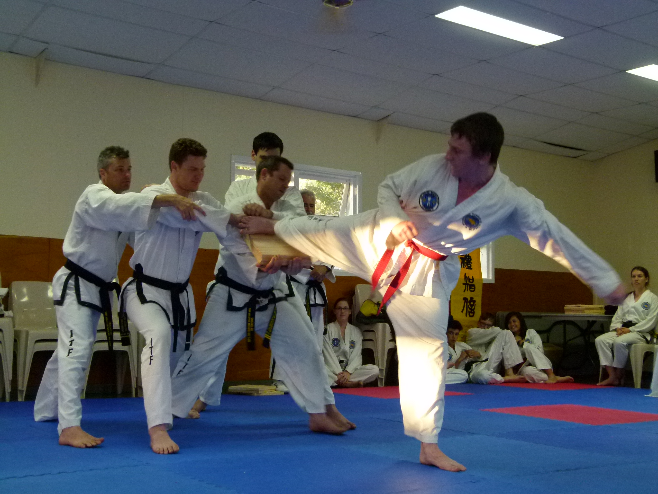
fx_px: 874
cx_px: 329
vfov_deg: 31.5
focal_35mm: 46
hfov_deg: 41.2
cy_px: 247
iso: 400
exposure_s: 1/50
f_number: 3.2
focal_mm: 8.3
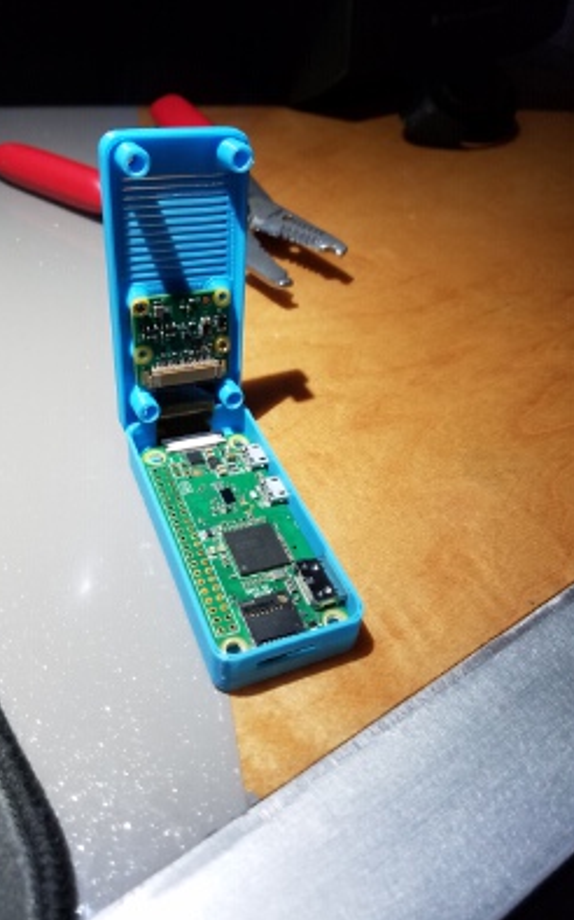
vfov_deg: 66.5
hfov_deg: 44.4
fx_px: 701
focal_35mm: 28
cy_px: 462
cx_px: 240
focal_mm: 4.2
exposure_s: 1/120
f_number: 1.7
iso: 64
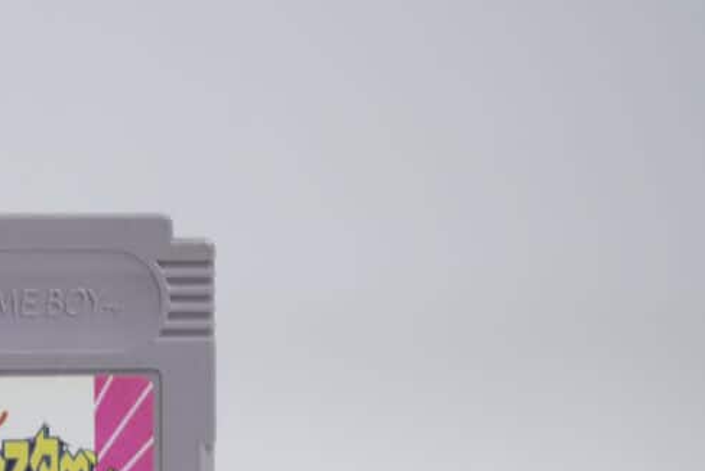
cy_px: 451
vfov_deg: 8.0
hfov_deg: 11.8
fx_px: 3370
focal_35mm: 172
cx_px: -14
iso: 100
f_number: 5.6
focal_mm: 70
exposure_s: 1/6
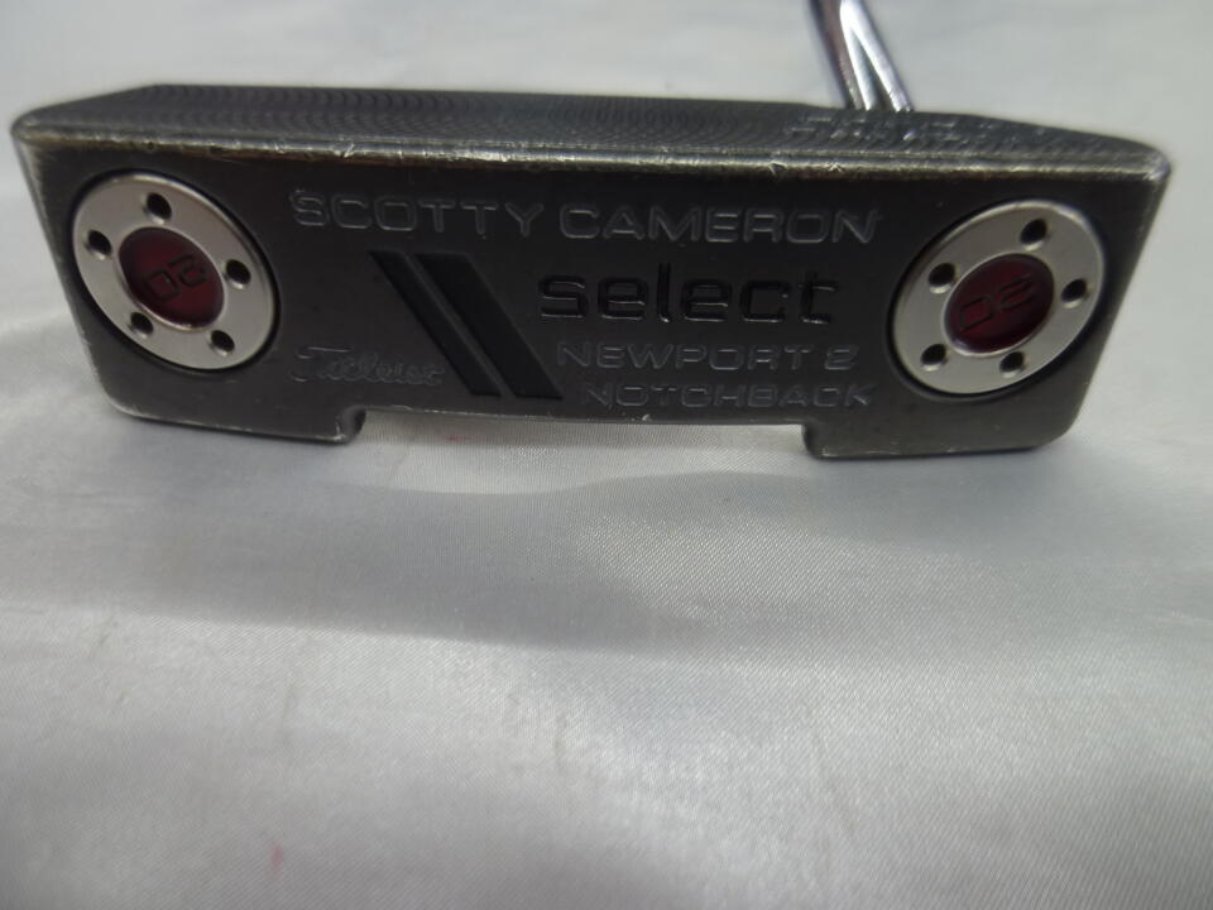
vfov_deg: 54.9
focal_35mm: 25
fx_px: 876
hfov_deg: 69.4
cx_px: 606
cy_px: 455
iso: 80
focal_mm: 4.5
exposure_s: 1/40
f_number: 2.8
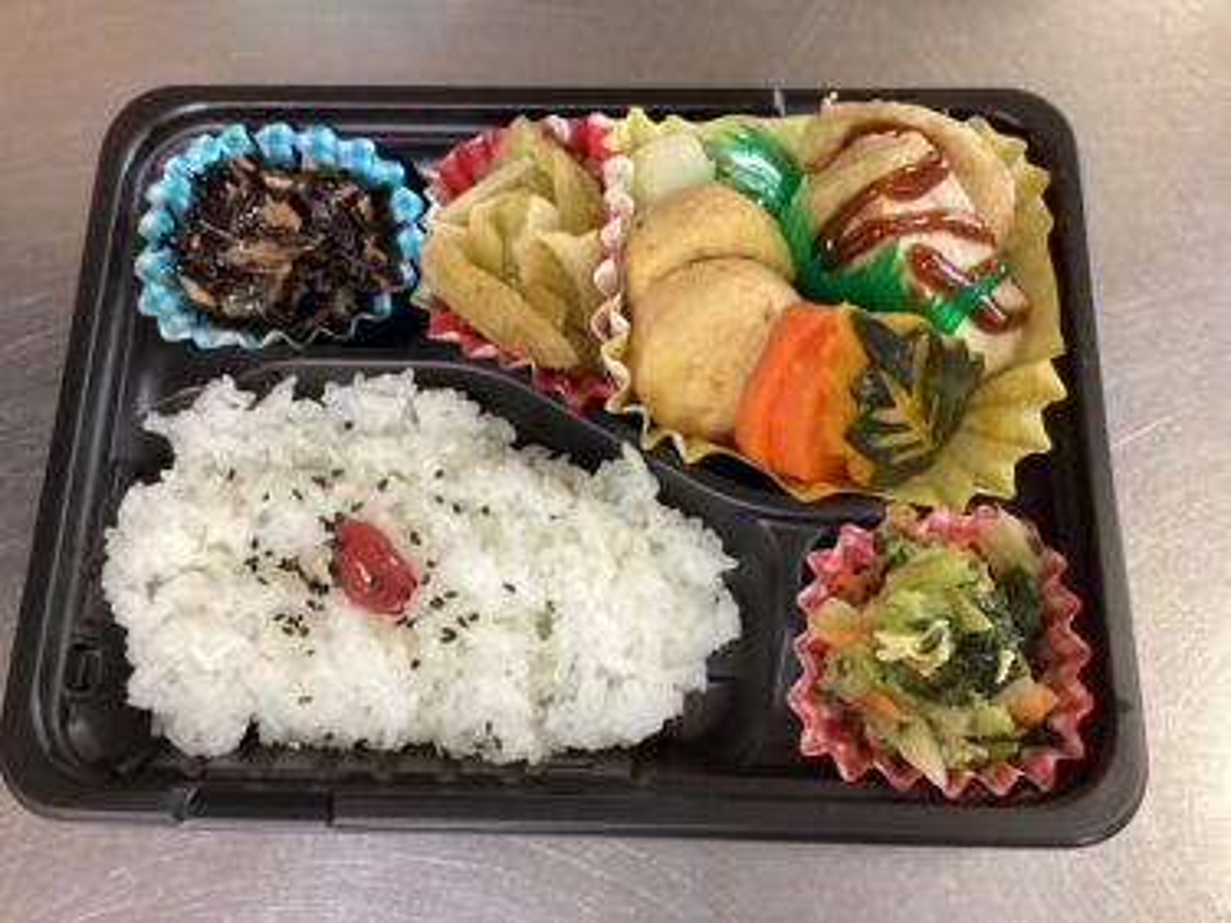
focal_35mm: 31
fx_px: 1102
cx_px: 616
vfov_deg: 45.4
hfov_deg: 58.4
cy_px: 462
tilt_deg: -73.7
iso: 320
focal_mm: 3.3
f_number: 2.4
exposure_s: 1/40
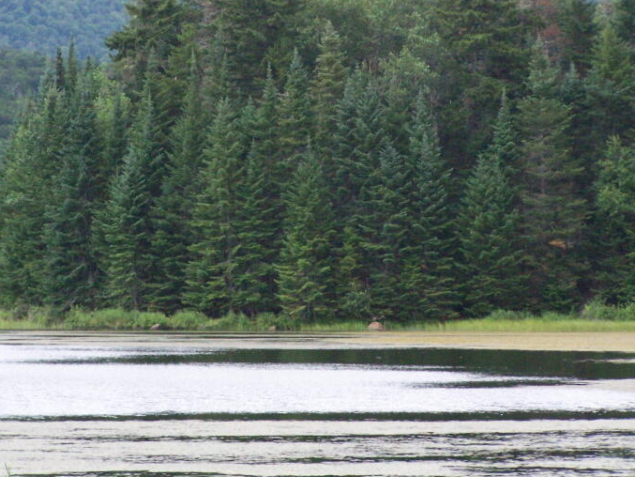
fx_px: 5247
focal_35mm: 286
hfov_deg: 6.9
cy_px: 161
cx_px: 250
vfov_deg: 5.2
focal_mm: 31.3
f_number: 3.2
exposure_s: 1/1000
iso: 400
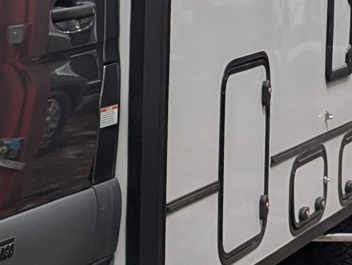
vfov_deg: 11.0
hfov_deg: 13.8
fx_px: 1364
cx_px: -173
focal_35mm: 134
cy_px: 40
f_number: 1.85
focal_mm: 6.81
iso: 82
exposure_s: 1/120
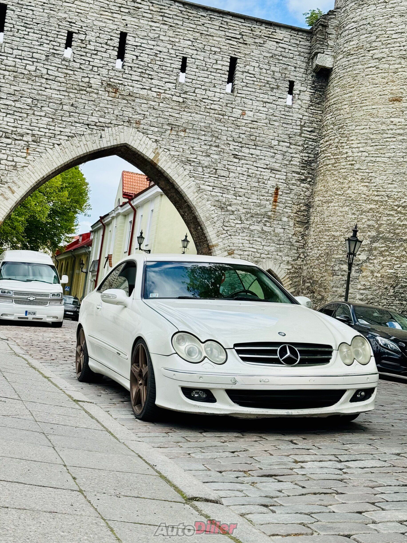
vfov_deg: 37.5
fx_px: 800
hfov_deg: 28.6
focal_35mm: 51
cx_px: 195
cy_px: 271
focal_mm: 6.76
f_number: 1.78
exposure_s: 1/2045
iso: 64
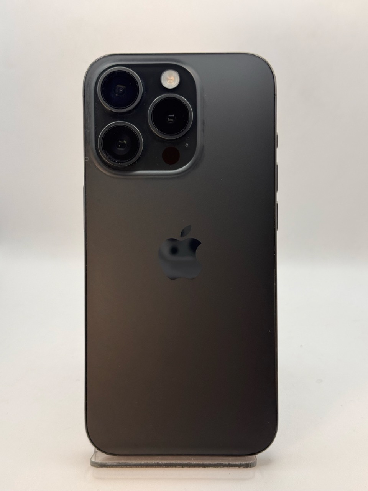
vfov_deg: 39.7
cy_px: 246
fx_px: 680
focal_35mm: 48
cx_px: 184
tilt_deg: -20.6
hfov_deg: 30.3
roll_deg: +0.2
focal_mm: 6.76
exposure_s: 1/362
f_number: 1.78
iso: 64
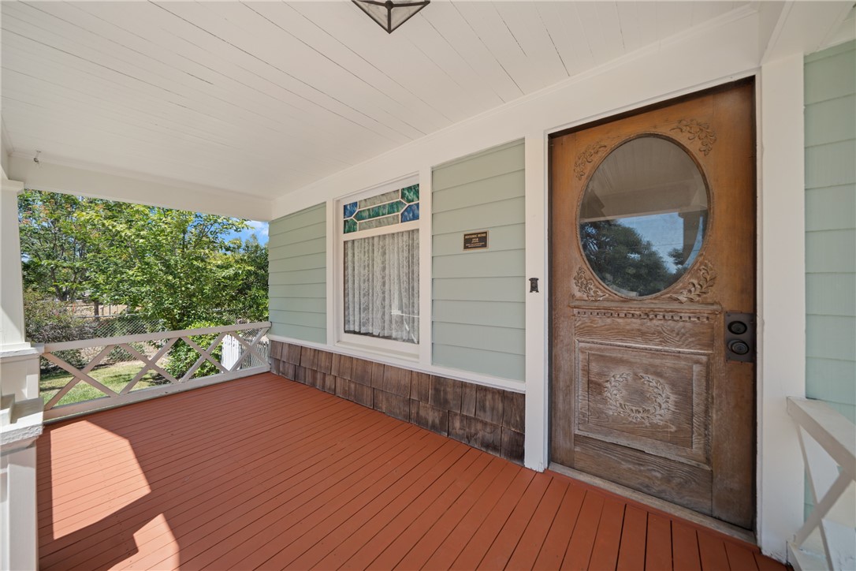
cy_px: 286
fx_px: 285
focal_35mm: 12
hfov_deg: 112.6
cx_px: 428
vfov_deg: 90.0
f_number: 5
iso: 100
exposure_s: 1/200
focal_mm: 12
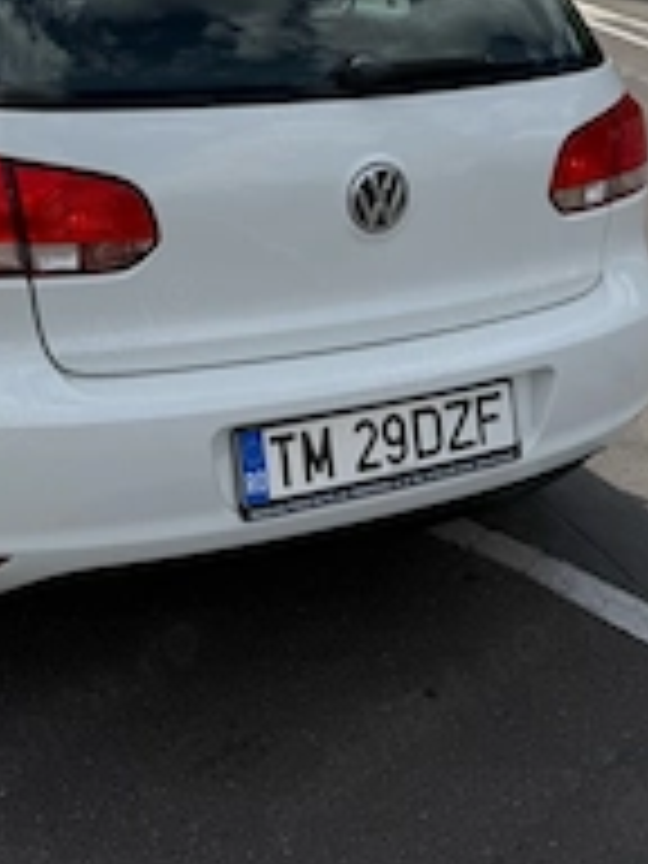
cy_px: 81
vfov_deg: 35.8
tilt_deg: -11.5
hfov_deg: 28.6
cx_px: 144
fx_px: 1248
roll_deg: -2.0
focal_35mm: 50
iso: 80
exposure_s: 1/6173
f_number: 1.78
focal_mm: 6.76
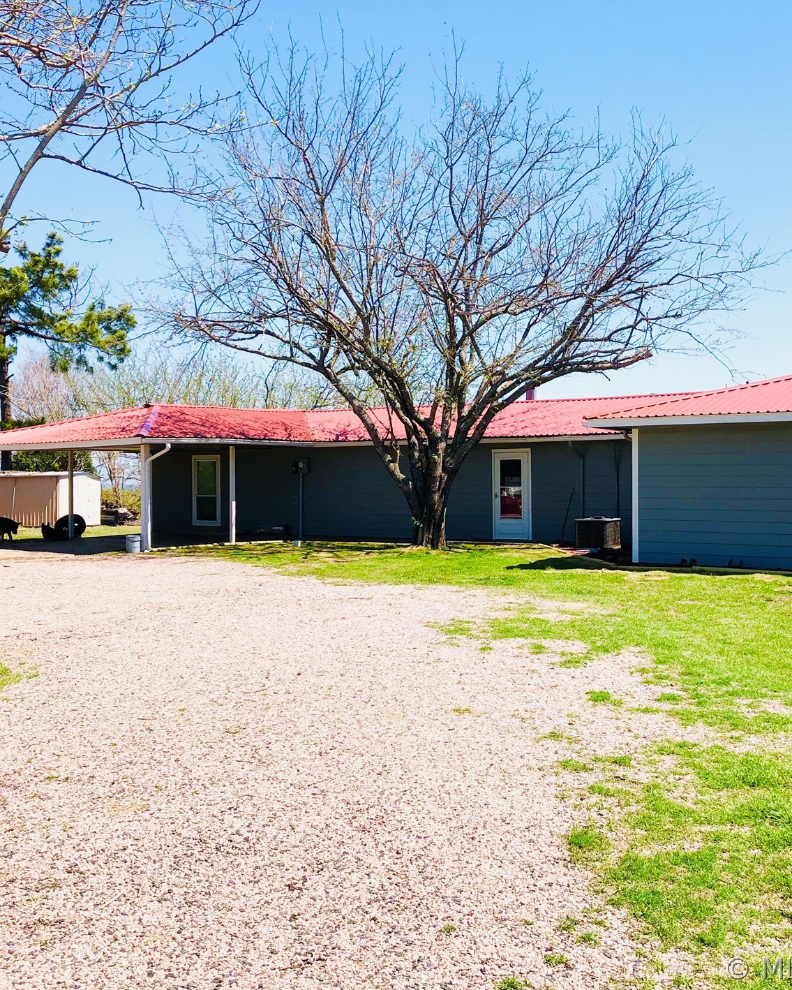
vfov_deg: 49.1
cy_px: 489
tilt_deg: +2.2
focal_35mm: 37
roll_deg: +0.3
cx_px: 505
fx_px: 1084
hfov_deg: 39.8
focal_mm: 3.99
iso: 20
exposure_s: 1/1946
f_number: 1.8
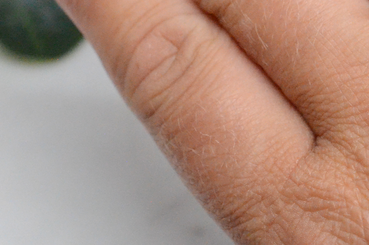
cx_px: 461
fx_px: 1708
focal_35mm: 167
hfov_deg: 12.0
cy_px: -13
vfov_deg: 8.1
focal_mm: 40
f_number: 8
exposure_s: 1/800
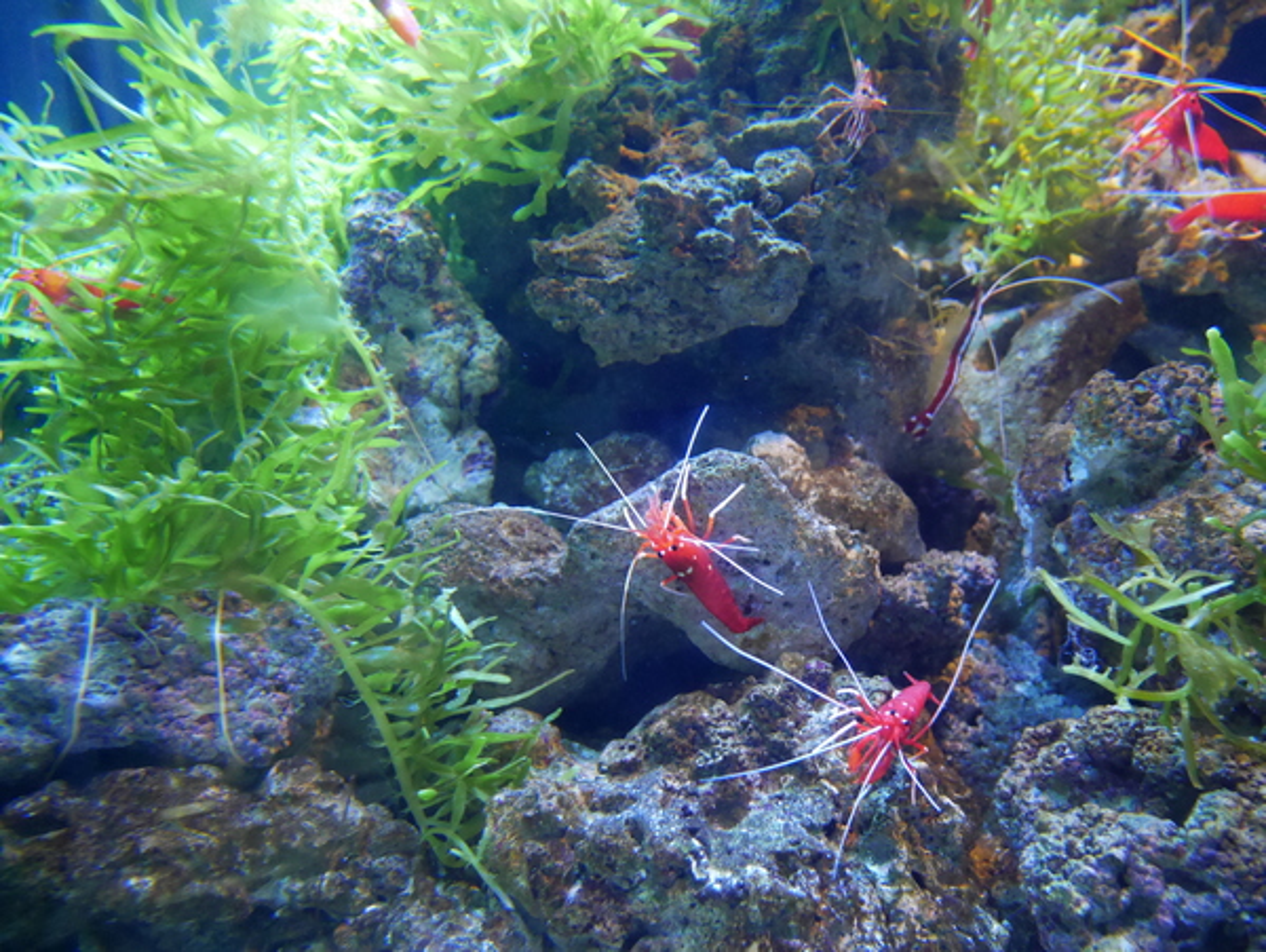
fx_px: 878
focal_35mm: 24
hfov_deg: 71.6
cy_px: 476
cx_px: 633
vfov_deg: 56.9
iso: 3200
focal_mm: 12
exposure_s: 1/50
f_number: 3.5
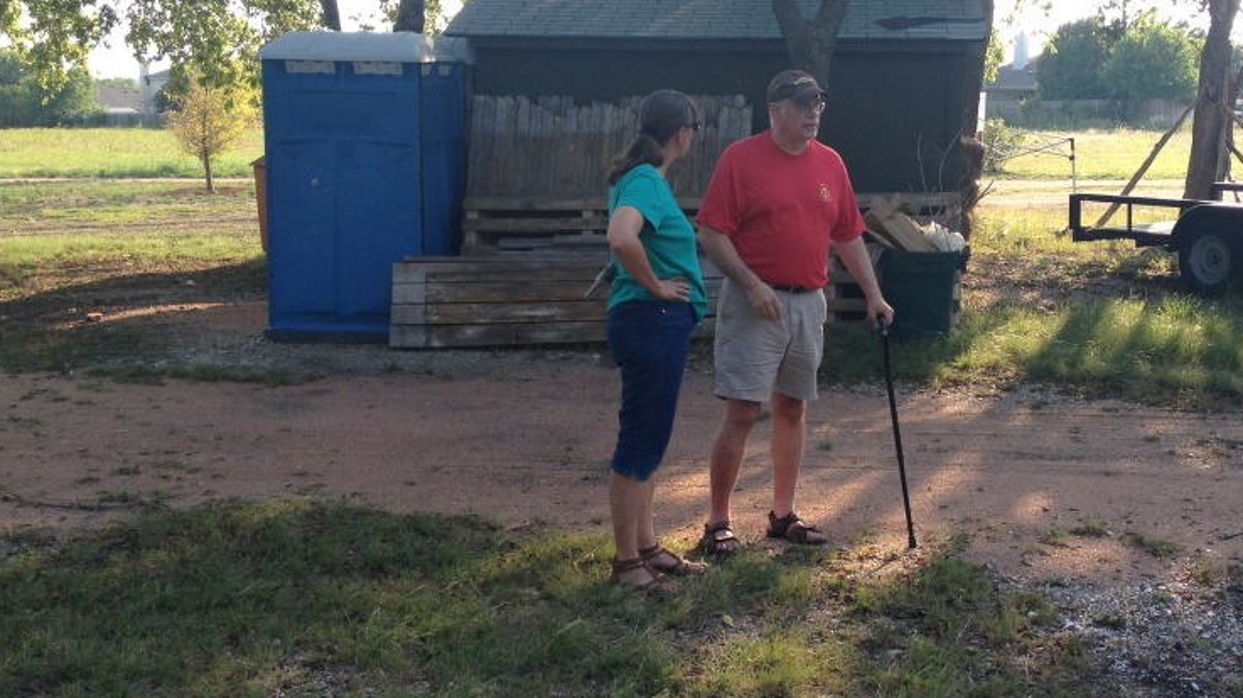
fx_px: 1746
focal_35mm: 53
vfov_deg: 22.6
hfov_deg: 38.8
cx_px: 816
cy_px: 317
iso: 50
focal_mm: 4.28
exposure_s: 1/403
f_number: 2.4
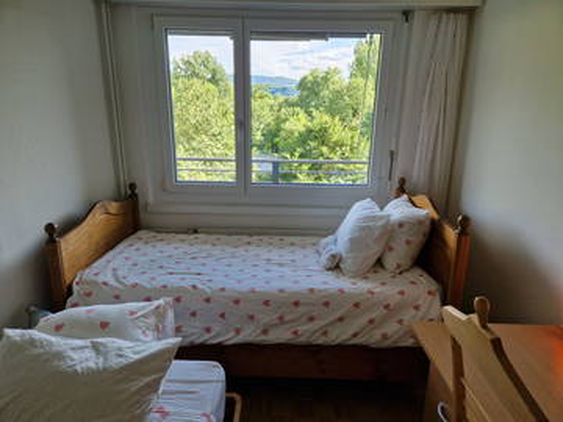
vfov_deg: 58.9
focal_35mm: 23
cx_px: 282
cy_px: 211
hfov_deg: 73.9
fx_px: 374
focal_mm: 5.4
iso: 50
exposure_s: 1/180
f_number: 1.8
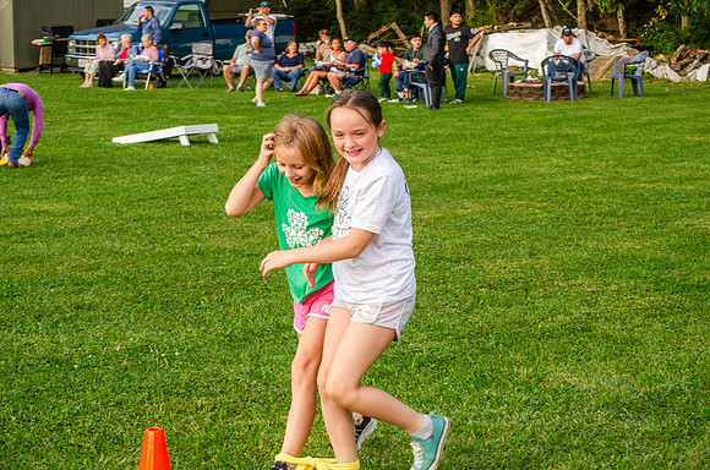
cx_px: 355
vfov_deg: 16.5
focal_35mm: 82
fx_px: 1624
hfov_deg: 24.7
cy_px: 235
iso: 200
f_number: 7.1
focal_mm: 55
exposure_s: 1/200
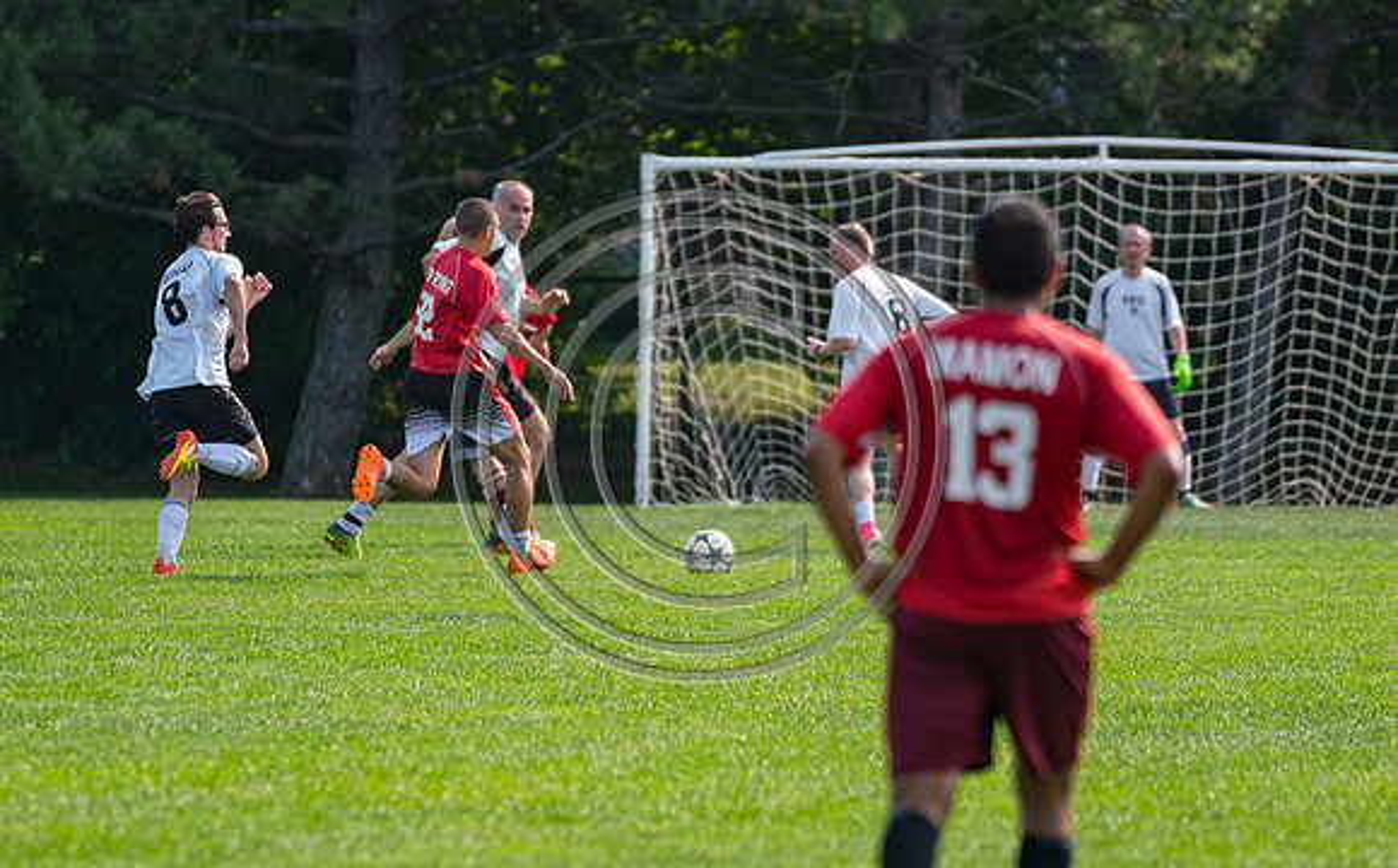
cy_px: 393
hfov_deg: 4.9
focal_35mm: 431
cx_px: 689
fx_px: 16385
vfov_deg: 3.0
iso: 400
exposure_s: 1/4000
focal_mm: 200
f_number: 2.8
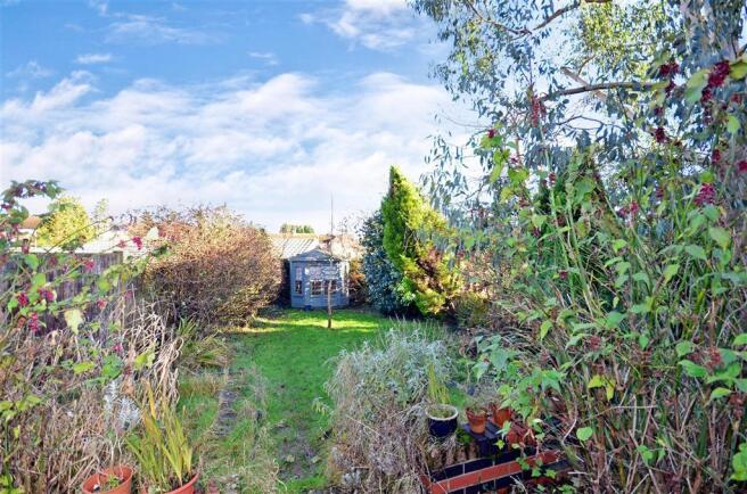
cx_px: 374
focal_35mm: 15
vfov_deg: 77.0
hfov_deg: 100.5
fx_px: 310
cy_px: 247
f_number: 6.3
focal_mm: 10
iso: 640
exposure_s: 1/160
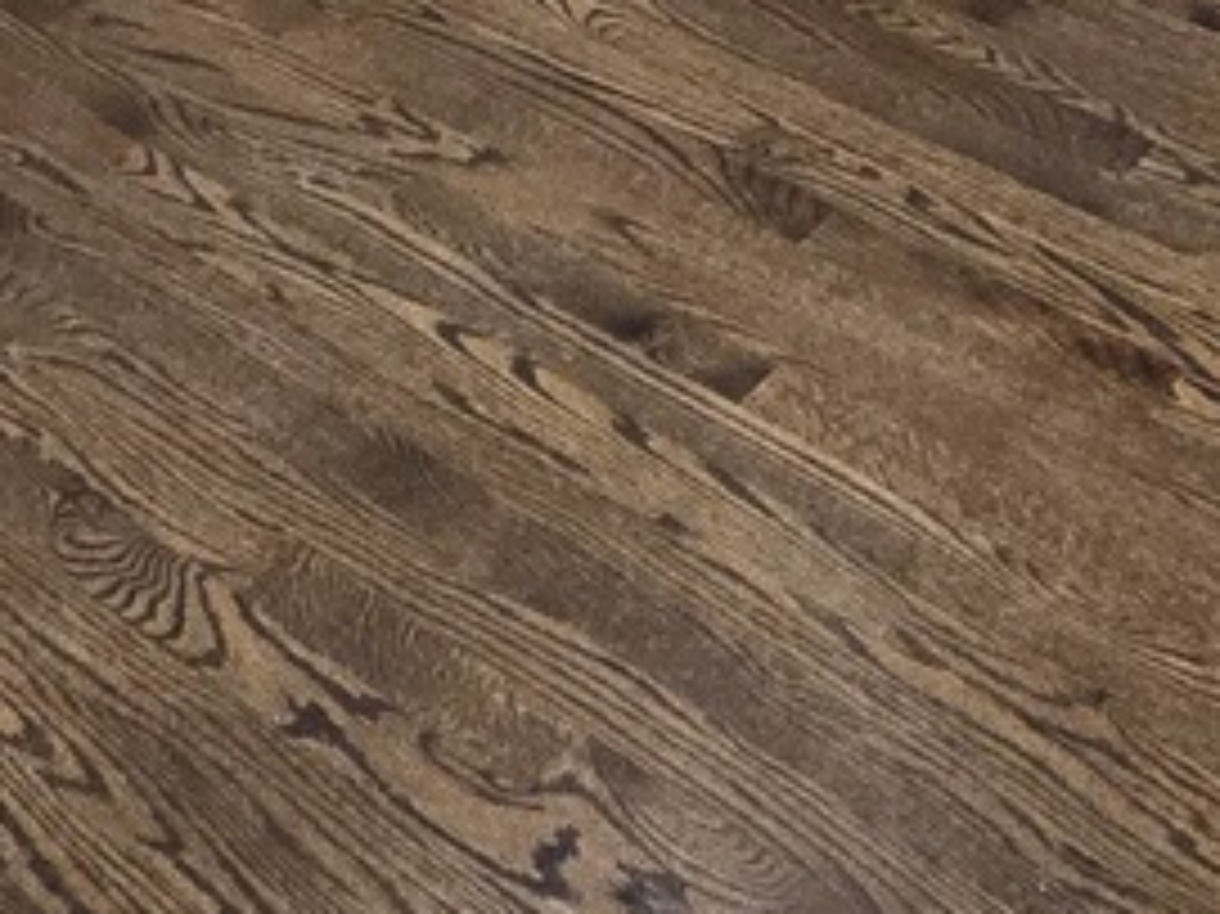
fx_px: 2431
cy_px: -1270
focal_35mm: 69
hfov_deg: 27.9
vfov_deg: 14.4
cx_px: 882
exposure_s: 1/60.2
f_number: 2.2
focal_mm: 2.2
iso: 400
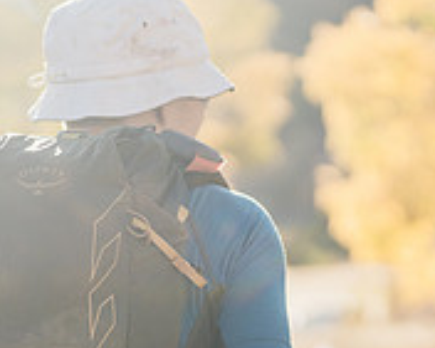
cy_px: 334
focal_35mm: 195
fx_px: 2512
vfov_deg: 7.9
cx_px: 150
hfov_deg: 9.9
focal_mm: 50
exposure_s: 1/3200
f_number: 1.4
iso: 125
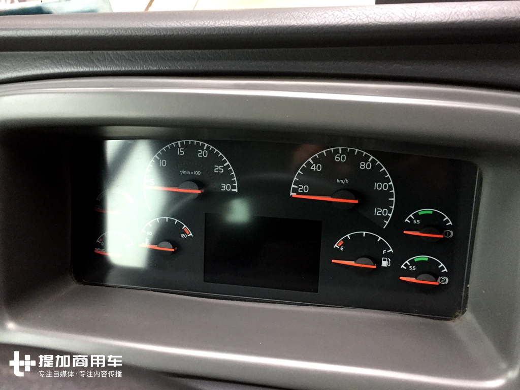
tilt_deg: -50.9
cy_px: 195
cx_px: 260
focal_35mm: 29
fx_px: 436
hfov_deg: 61.7
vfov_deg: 48.2
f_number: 2.2
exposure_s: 1/33
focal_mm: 4.15
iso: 250
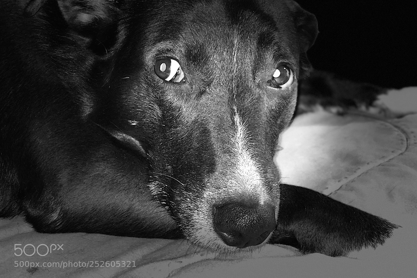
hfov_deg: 36.2
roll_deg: +2.3
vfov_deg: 24.6
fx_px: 637
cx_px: 210
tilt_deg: -14.5
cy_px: 126
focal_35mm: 55
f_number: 2.4
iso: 250
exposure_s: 1/60
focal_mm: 6
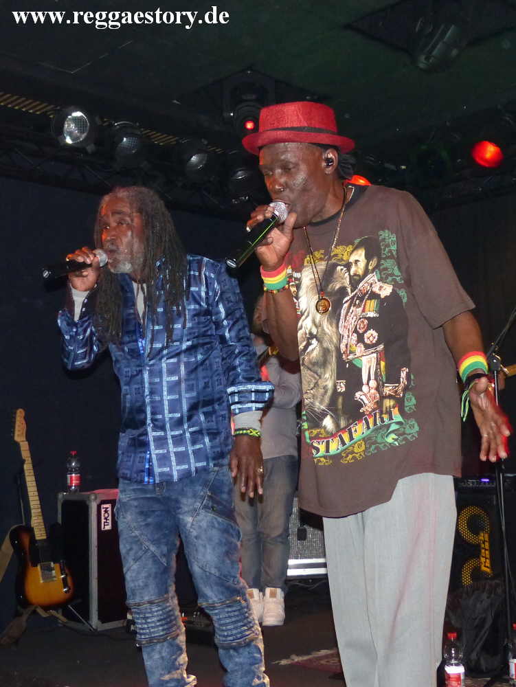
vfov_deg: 61.6
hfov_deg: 48.3
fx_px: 576
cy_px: 344
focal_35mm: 29
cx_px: 258
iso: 400
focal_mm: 5.3
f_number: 2.8
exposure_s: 1/60
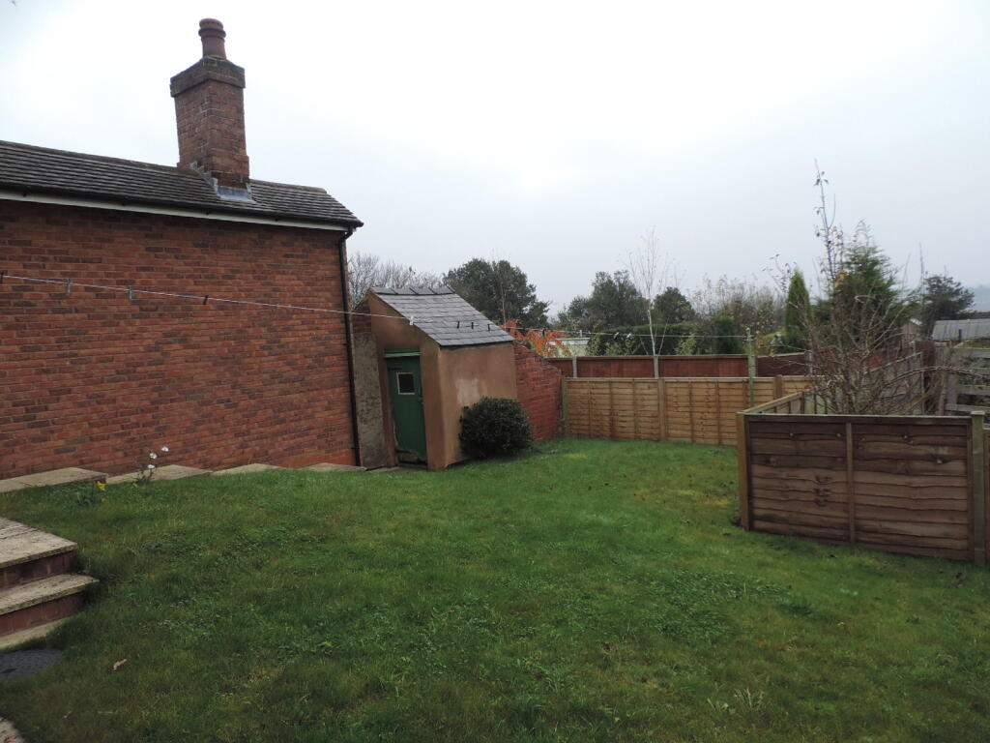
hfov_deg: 71.6
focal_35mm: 24
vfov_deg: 56.8
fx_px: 686
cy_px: 372
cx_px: 495
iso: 80
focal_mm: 4.3
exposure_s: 1/200
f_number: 3
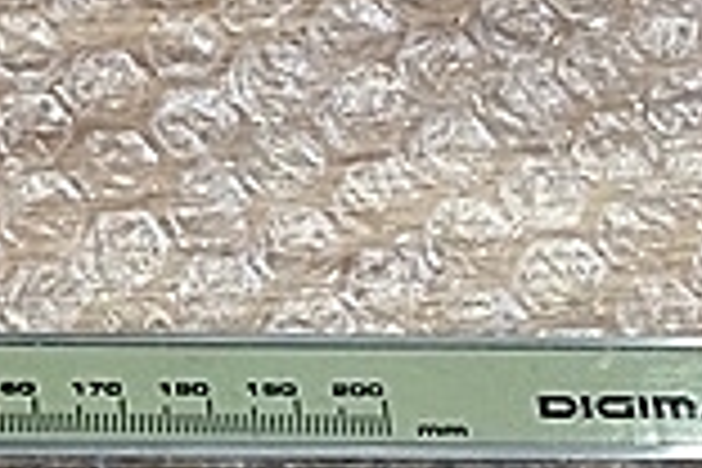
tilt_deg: -64.1
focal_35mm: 124
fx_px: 2418
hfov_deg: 15.3
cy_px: 446
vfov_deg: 11.0
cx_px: -356
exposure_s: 1/30
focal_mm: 4.15
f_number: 2.2
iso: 40
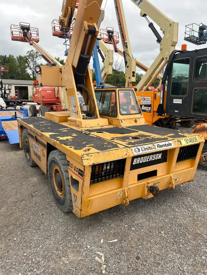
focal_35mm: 26
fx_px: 207
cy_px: 138
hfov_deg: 53.1
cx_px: 104
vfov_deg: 67.3
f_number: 1.5
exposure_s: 1/402
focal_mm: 5.7
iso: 50
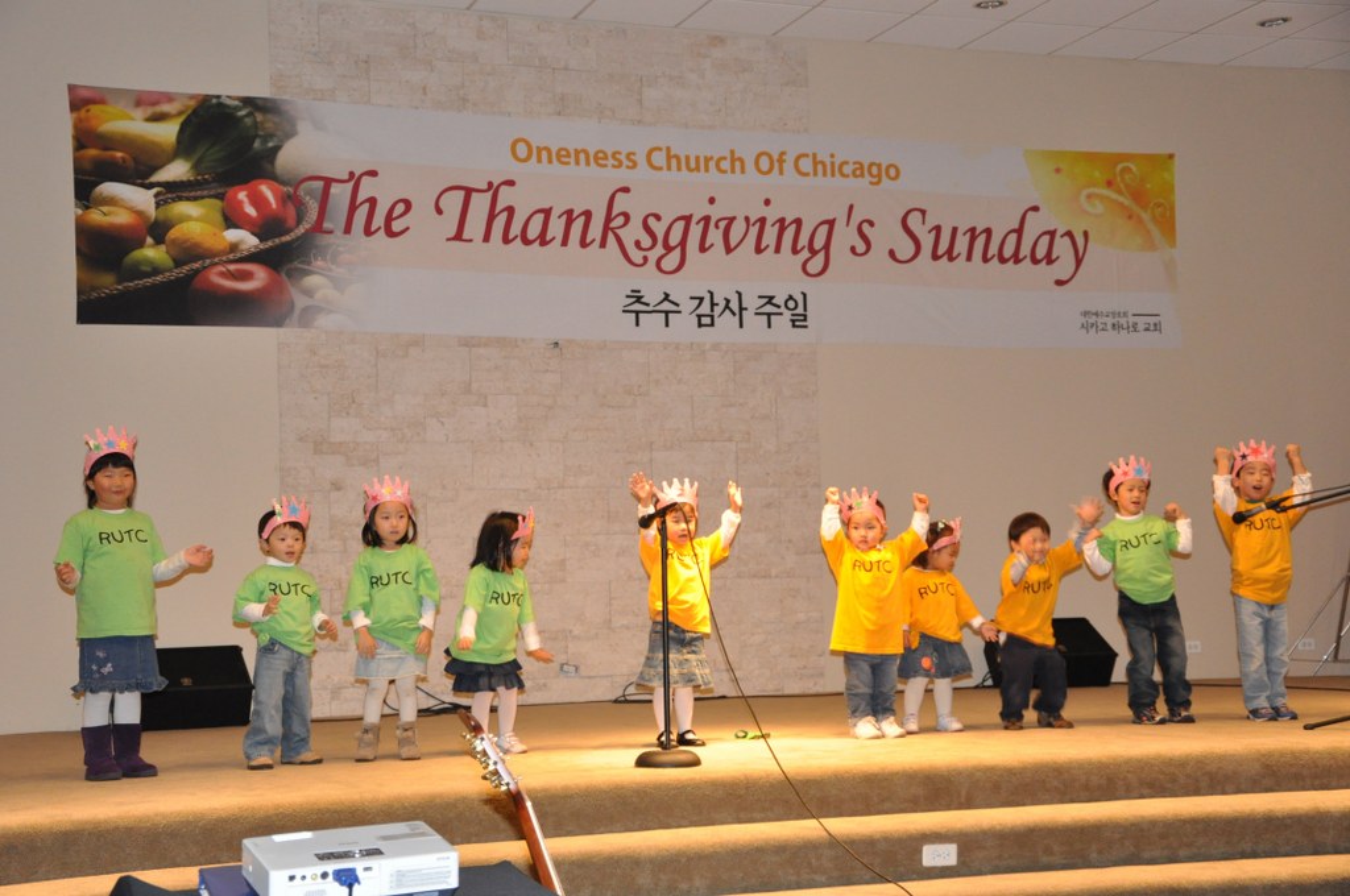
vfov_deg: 25.7
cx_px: 675
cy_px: 448
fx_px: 1966
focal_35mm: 52
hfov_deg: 37.9
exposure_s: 1/60
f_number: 5
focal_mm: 35
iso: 1600
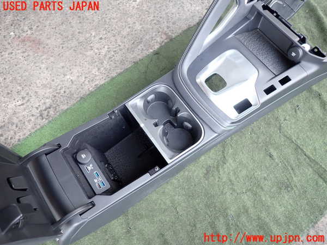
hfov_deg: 69.4
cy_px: 122
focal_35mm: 25
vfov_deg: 54.9
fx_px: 236
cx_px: 164
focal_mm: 4.5
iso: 100
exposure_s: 1/60
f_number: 2
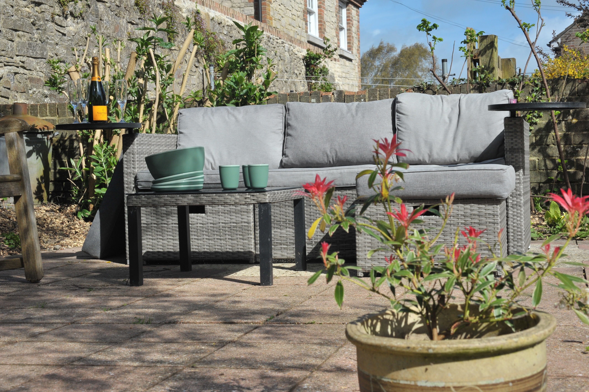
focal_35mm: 60
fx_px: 981
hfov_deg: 33.4
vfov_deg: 22.6
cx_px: 294
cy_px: 196
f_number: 14
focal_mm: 60
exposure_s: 1/800
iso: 800
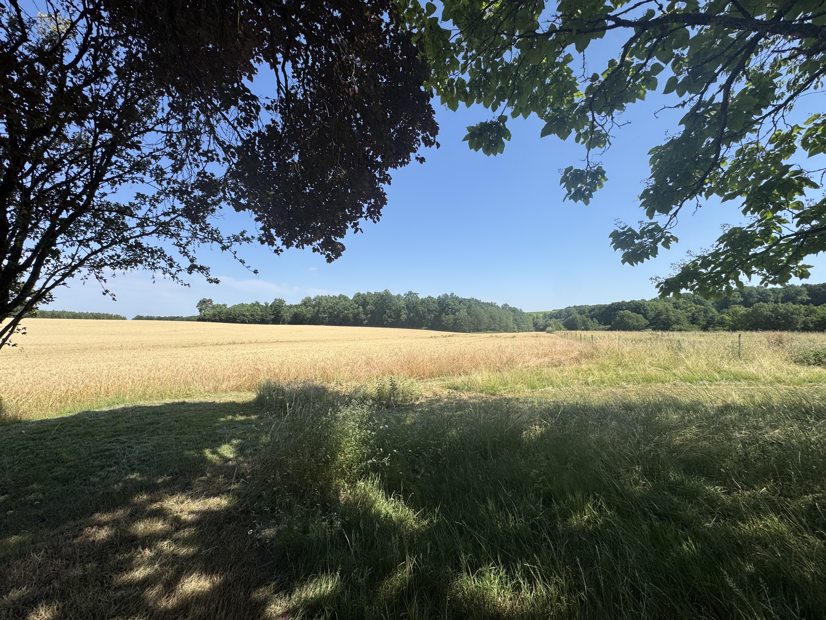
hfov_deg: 102.1
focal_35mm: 14
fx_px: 334
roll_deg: +1.2
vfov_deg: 85.7
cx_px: 413
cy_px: 310
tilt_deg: +2.7
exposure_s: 1/2208
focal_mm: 2.22
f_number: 2.2
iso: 50
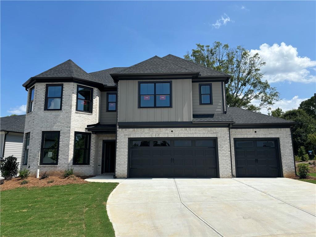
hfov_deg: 67.3
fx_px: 237
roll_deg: -0.1
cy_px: 118
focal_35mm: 26
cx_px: 158
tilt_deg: +11.0
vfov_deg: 53.1
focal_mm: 5.96
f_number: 1.6
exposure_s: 1/4082
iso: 50
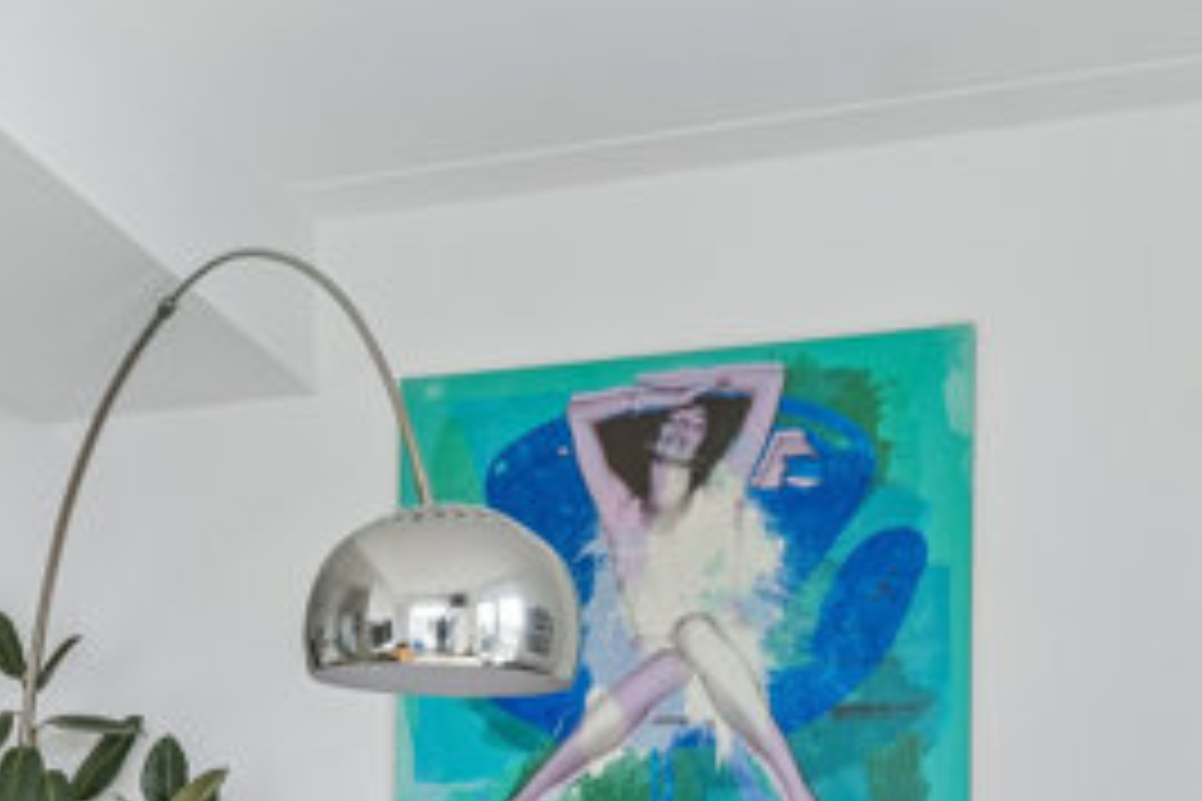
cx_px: 356
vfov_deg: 18.5
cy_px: 1082
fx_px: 2254
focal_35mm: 68
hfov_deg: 29.6
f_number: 8
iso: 200
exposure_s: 1/30
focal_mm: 15
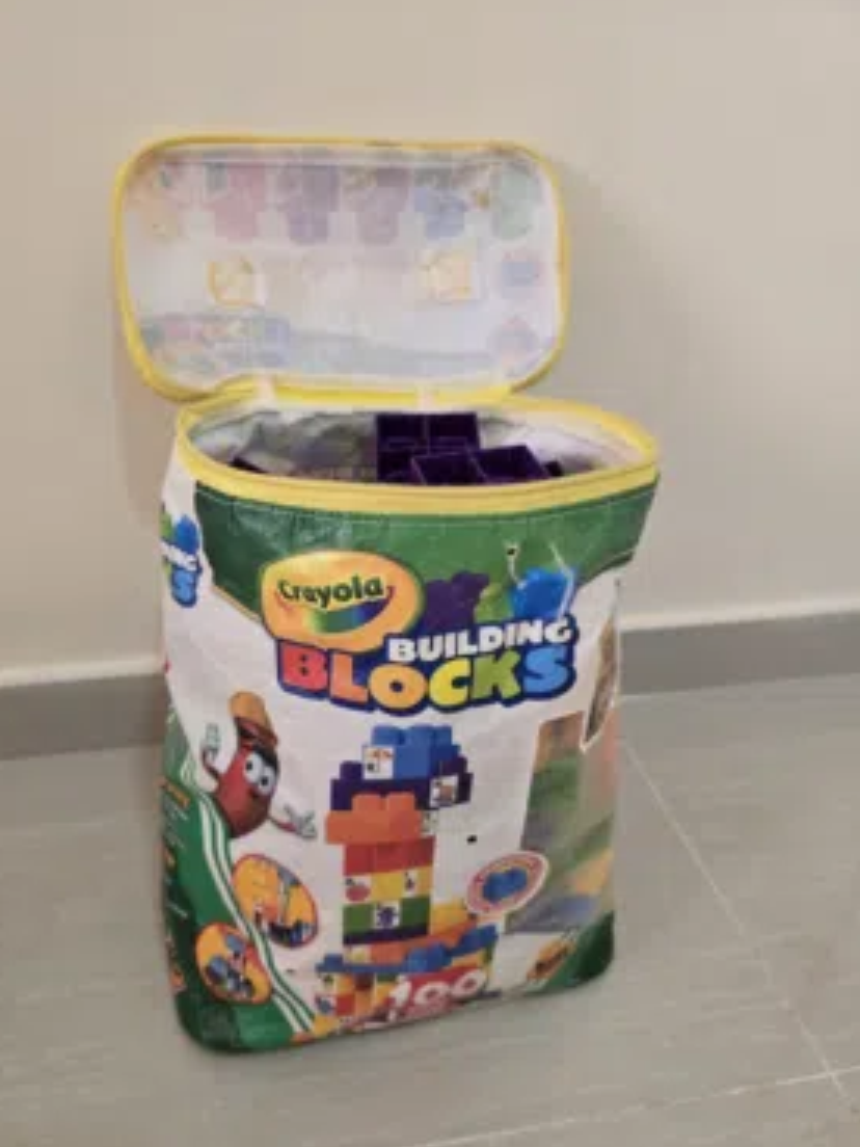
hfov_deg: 54.8
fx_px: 828
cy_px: 611
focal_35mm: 25
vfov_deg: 69.3
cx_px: 396
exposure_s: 1/100
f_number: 1.7
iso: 640
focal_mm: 6.3
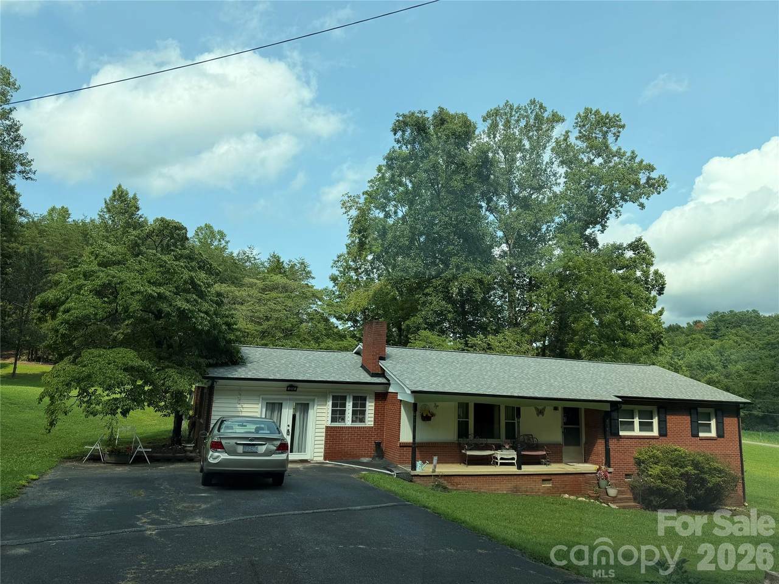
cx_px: 390
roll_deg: -2.6
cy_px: 292
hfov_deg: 71.6
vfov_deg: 56.8
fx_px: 540
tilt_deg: +9.2
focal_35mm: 24
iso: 80
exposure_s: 1/3145
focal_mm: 6.76
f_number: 1.78
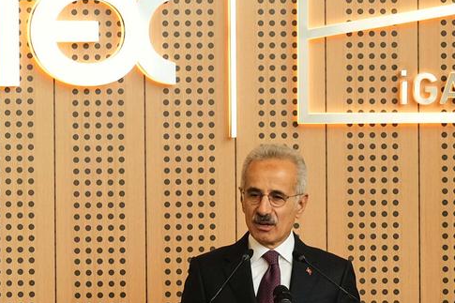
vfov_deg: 3.6
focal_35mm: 377
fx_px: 4763
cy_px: 334
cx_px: 558
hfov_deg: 5.4
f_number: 5
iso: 400
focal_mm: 55
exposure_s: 1/100
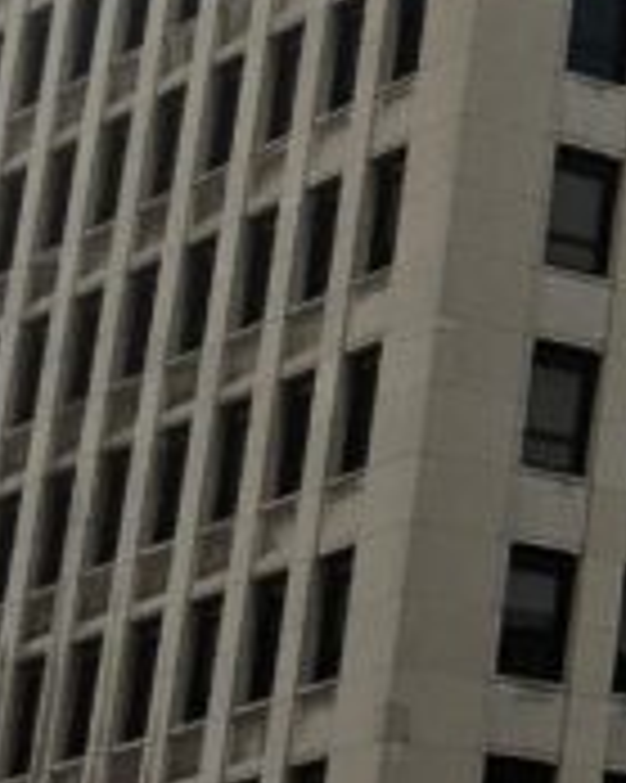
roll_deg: +0.1
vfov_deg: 11.5
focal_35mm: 167
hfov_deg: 7.9
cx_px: 1887
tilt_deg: +22.3
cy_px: 153
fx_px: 3871
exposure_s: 1/2024
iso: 25
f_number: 2.2
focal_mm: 4.15
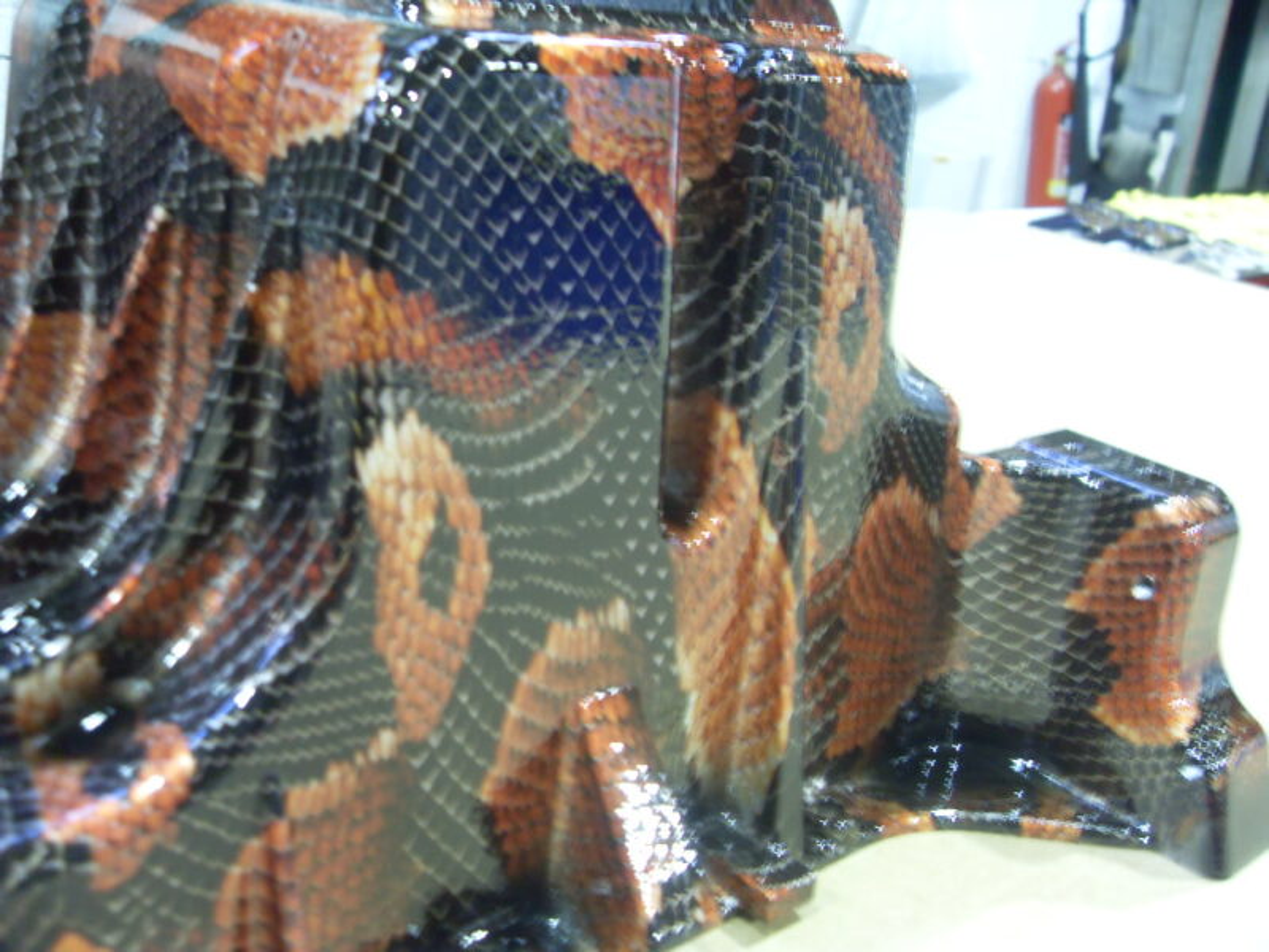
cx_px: 634
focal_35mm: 35
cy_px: 476
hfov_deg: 52.6
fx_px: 1283
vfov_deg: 40.7
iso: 200
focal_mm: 6.3
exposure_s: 1/6
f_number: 2.8
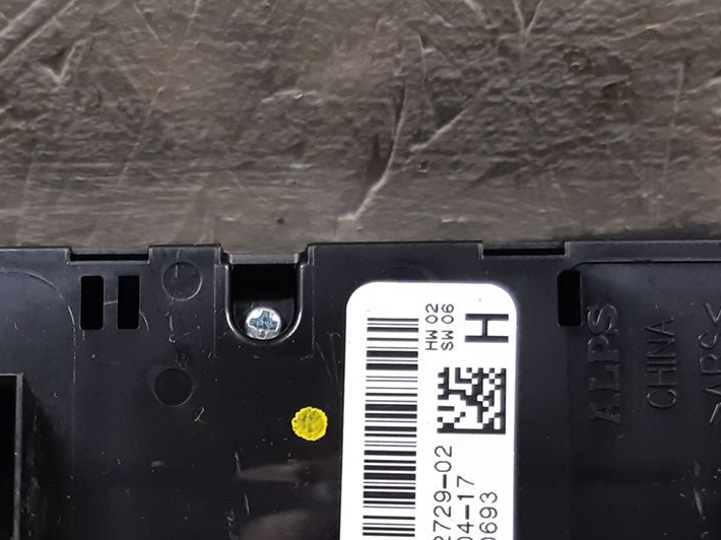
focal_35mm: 75
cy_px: 570
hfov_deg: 25.5
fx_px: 1562
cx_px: 125
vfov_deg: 19.0
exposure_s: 1/50
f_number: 1.7
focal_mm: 3.93
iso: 160
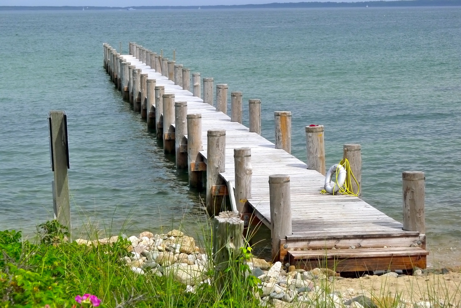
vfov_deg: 15.2
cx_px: 230
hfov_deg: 22.6
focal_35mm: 90
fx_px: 1153
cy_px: 154
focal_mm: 19.2
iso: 400
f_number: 4
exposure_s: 1/800
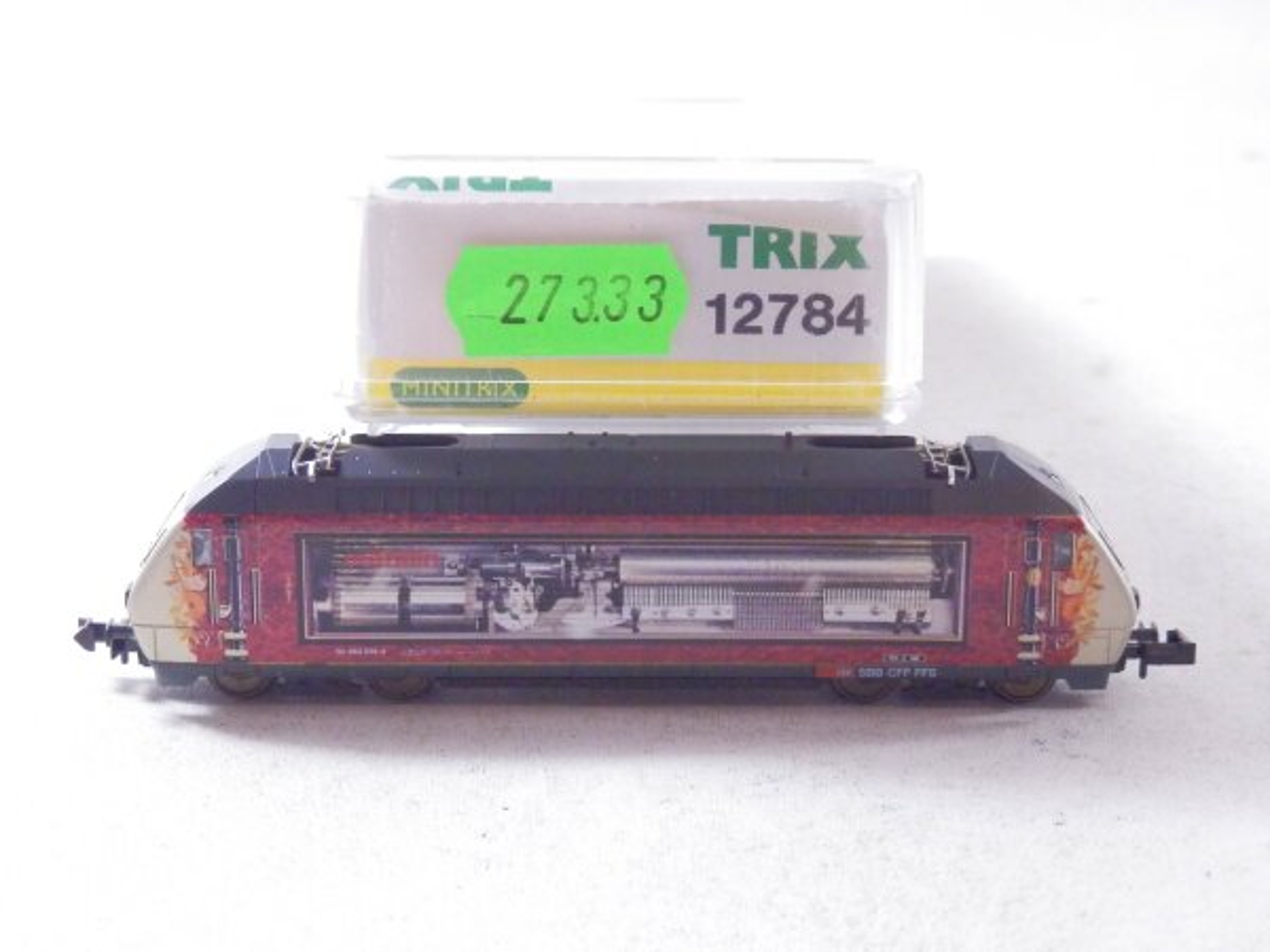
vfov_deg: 22.3
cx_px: 635
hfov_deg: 29.4
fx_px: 2421
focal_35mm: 66
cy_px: 476
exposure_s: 1/160
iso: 1600
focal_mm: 11.9
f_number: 4.4
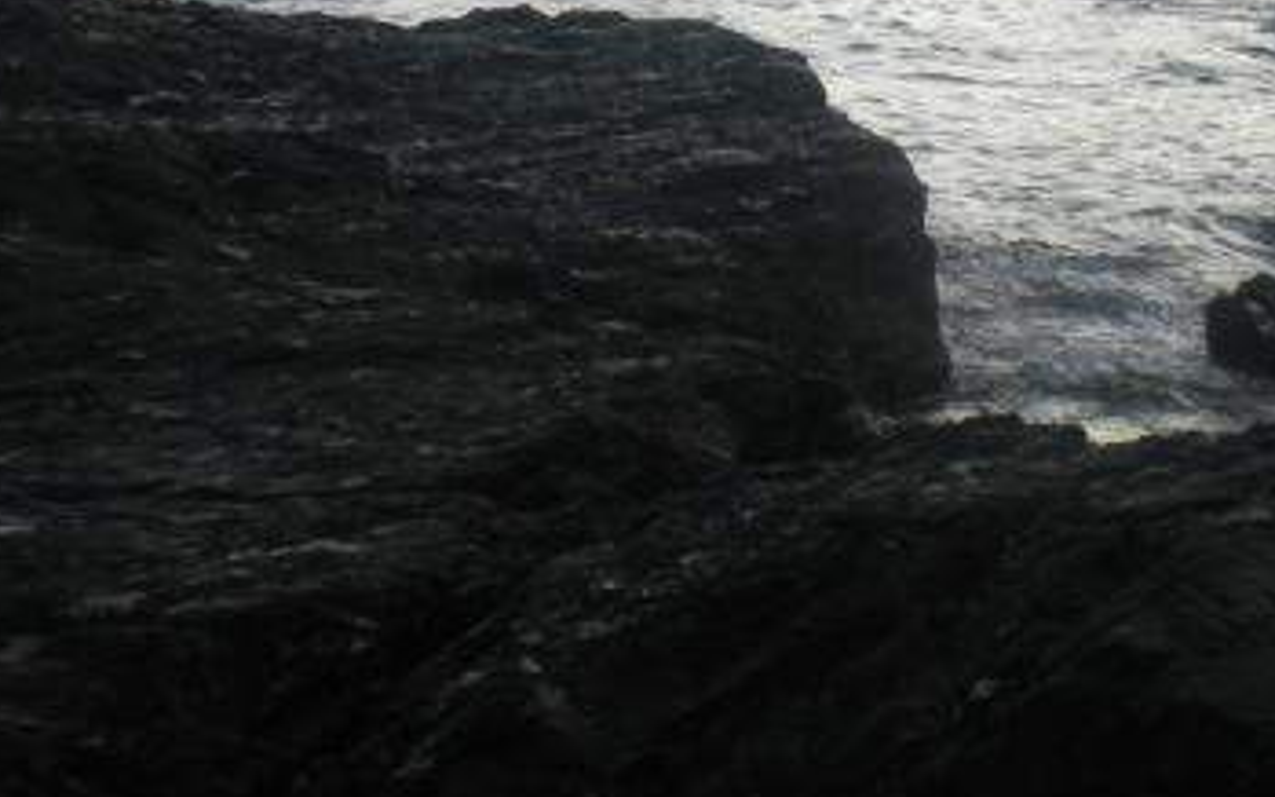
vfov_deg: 18.5
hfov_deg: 30.2
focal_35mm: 68
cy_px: -55
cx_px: 701
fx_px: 2362
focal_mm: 6.3
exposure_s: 1/530
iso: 80
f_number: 4.6
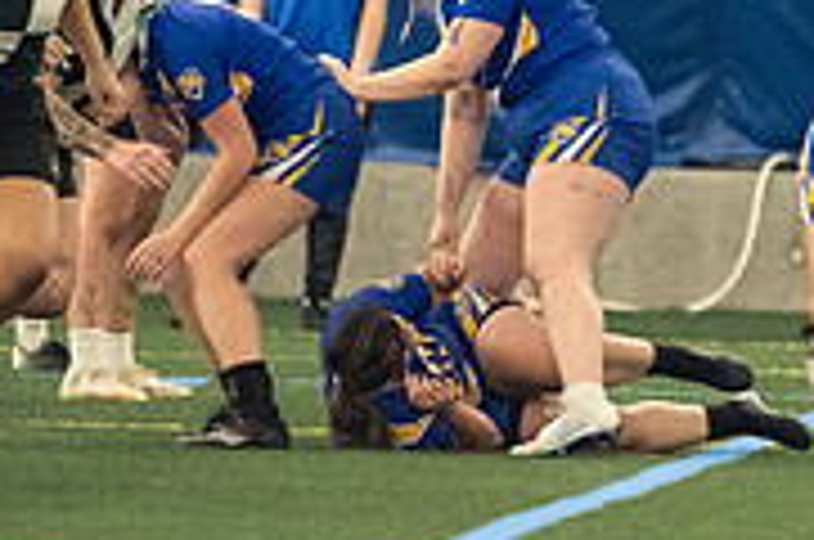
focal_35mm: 962
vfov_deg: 1.4
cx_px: 792
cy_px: 423
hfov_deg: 2.1
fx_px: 21713
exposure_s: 1/500
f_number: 2.8
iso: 9000
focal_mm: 200
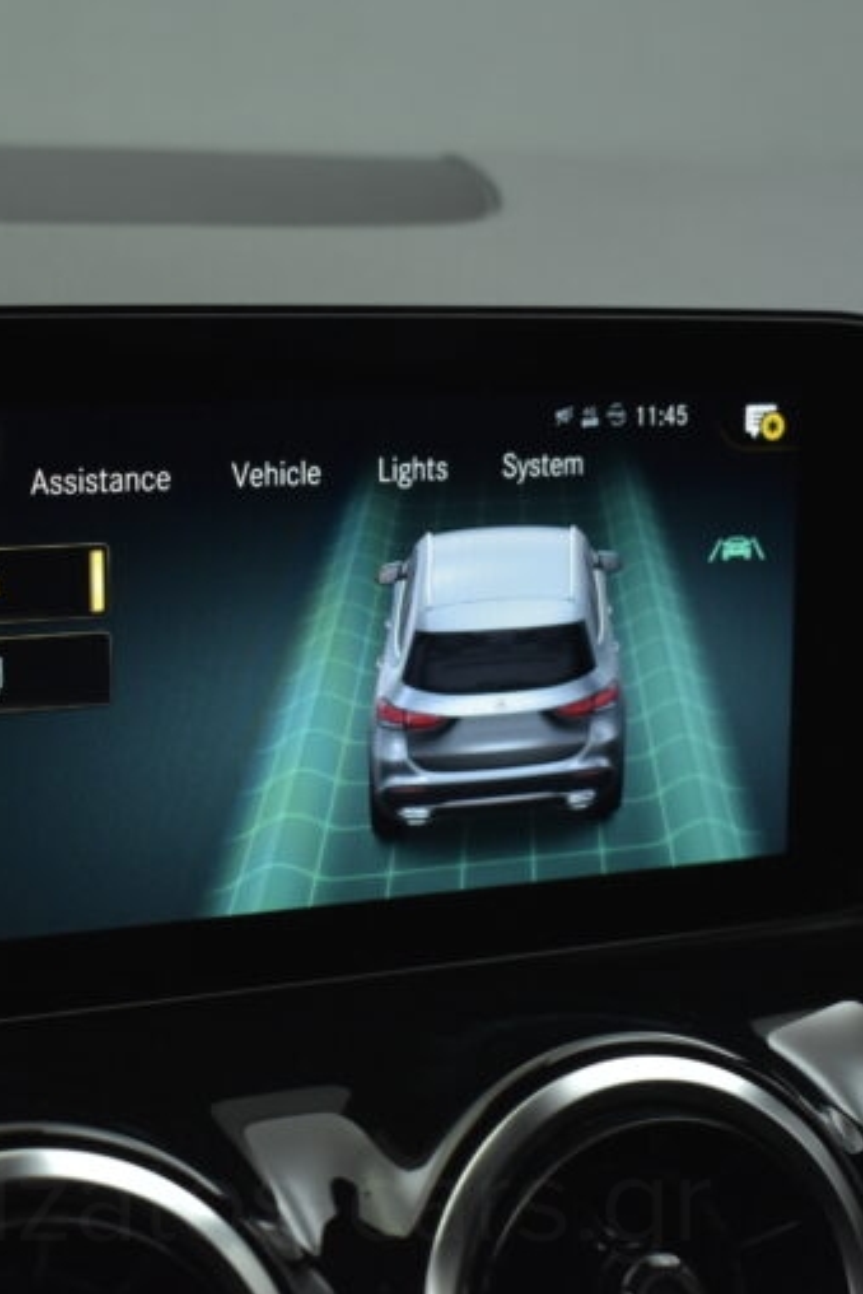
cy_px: 646
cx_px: 191
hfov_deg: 22.7
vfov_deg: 33.9
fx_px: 2120
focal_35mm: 59
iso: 1600
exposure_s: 1/160
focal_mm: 26
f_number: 4
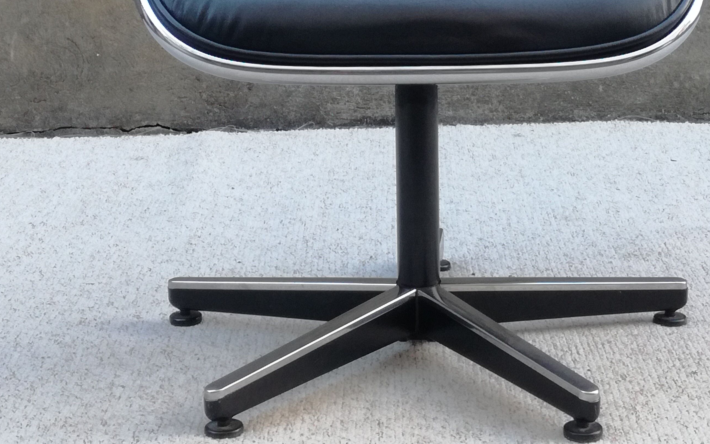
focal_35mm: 46
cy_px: 15
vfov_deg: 26.7
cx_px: 412
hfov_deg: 43.3
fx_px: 890
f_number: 2
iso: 64
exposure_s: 1/100
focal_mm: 3.79
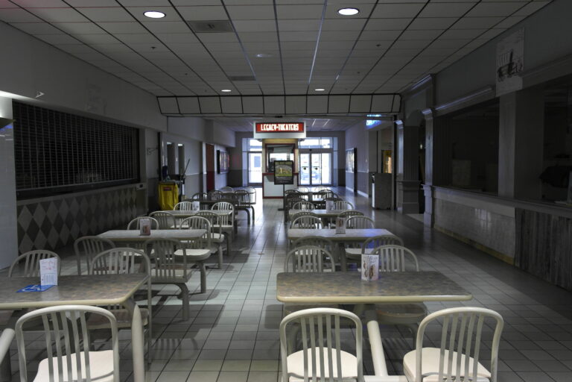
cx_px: 286
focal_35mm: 30
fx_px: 477
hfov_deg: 61.9
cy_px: 191
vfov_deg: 43.6
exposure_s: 1/60
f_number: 3.5
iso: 400
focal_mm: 20
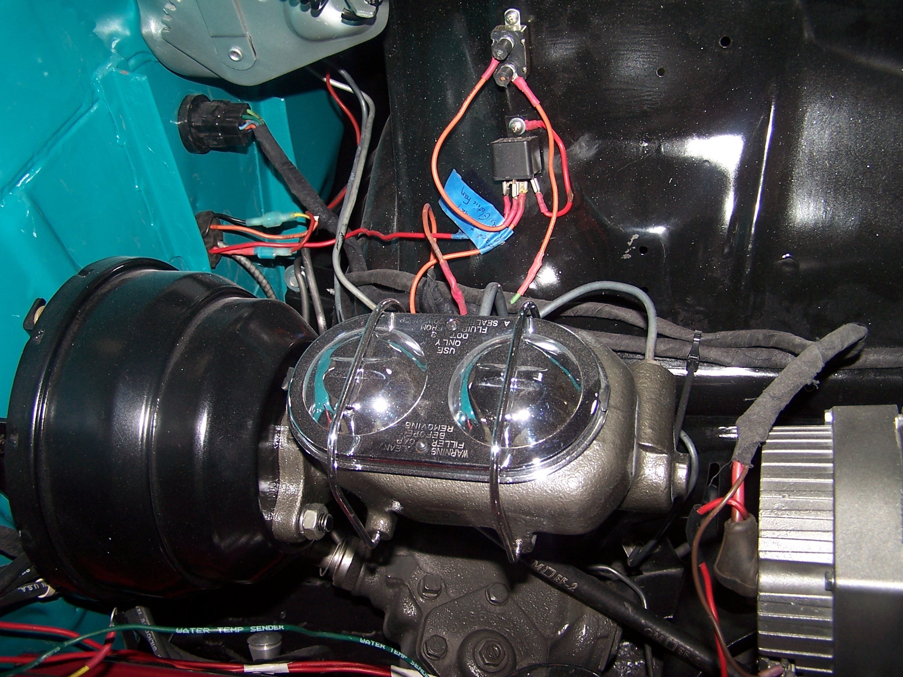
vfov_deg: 37.7
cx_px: 452
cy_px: 338
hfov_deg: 49.0
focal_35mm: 38
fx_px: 991
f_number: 2.8
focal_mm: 6.3
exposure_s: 1/60
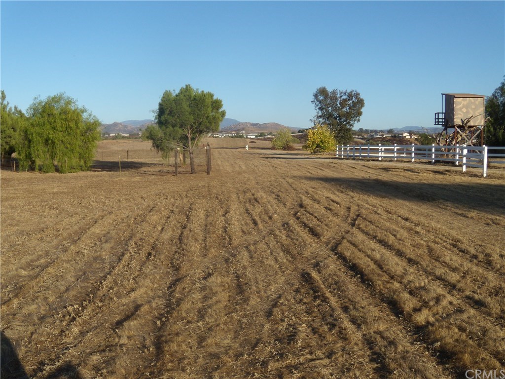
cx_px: 252
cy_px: 190
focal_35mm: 36
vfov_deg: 39.7
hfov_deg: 51.4
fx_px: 525
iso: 80
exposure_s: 1/200
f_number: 8.5
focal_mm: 6.4
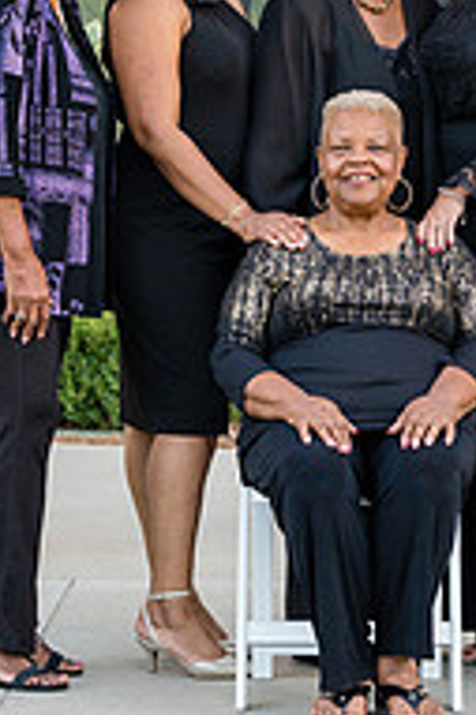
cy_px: 180
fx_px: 3278
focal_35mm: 165
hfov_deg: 8.3
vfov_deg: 12.4
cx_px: 356
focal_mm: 70
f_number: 4.5
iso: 1600
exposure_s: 1/250
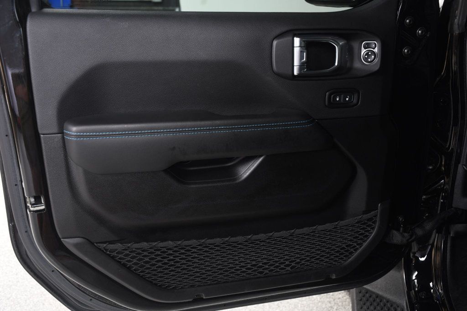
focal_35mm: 39
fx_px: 506
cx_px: 234
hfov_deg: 49.6
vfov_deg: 34.2
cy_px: 156
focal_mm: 26
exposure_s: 1/160
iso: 100
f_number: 3.8
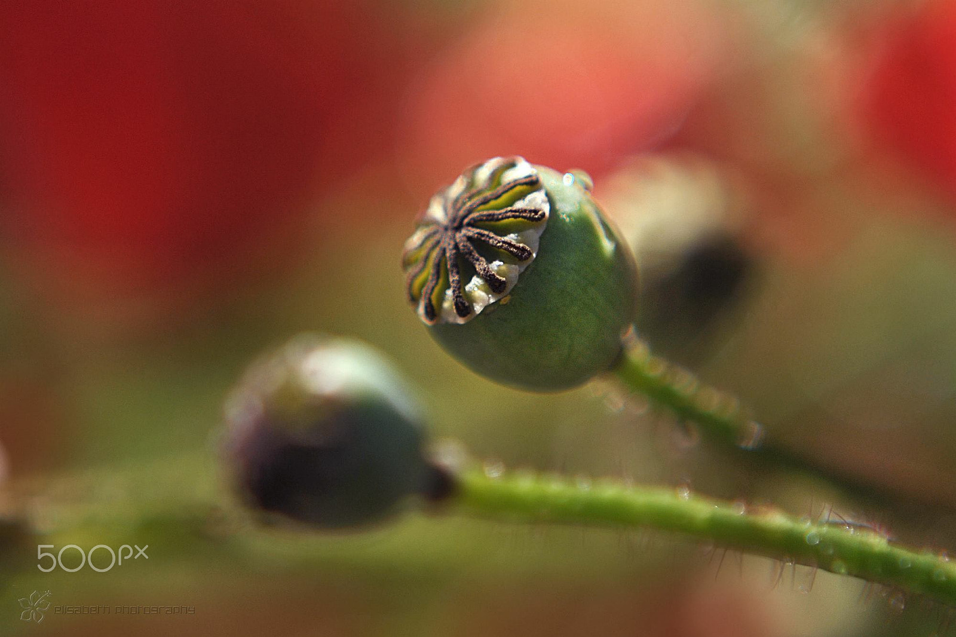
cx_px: 478
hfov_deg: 22.6
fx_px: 2389
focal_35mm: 90
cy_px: 318
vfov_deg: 15.2
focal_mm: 60
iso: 200
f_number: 3
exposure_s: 1/800
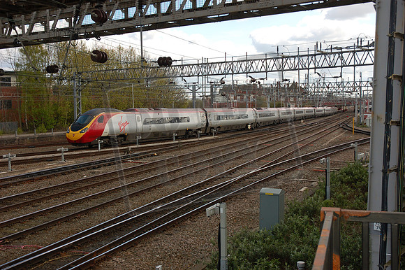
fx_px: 489
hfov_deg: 45.0
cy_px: 135
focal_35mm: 44
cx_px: 202
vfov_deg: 30.8
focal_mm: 29
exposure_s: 1/500
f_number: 5.6
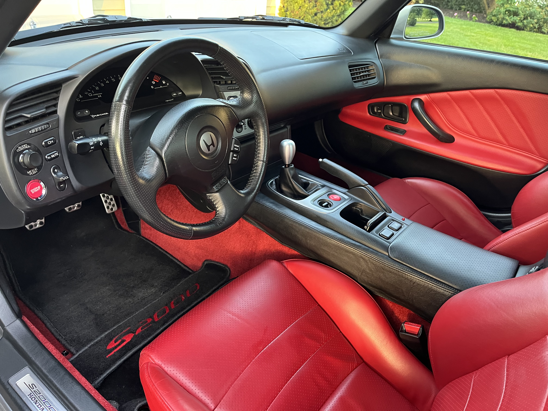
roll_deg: -7.0
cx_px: 274
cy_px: 206
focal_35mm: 26
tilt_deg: -29.8
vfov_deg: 53.1
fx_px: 412
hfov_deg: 67.3
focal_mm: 5.1
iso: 320
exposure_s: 1/60
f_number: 1.6
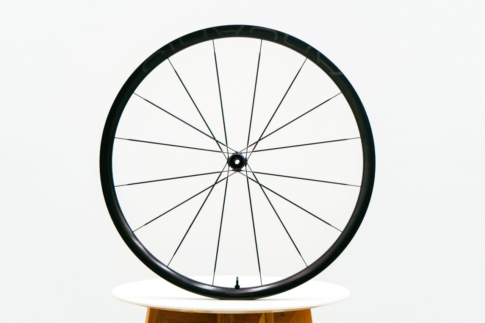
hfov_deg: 35.1
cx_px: 242
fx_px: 768
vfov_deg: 23.8
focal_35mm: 57
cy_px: 162
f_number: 5
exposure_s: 1/125
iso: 800
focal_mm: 57
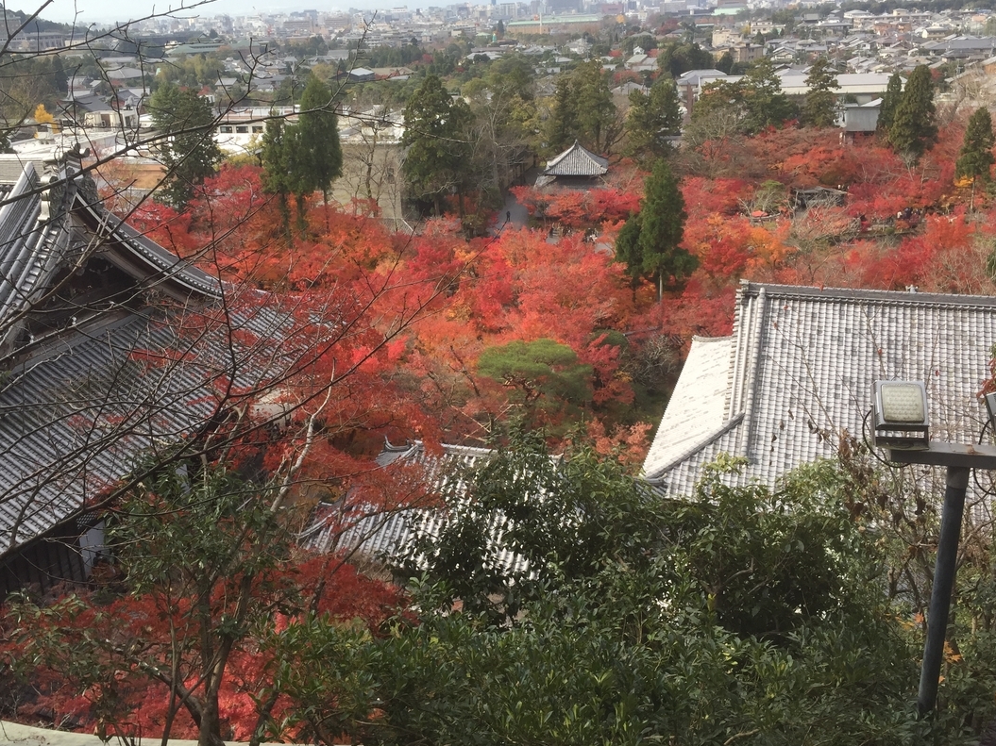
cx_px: 455
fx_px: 949
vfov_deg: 42.9
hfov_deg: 55.3
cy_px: 326
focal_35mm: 33
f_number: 2.2
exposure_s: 1/682
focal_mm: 4.15
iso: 32
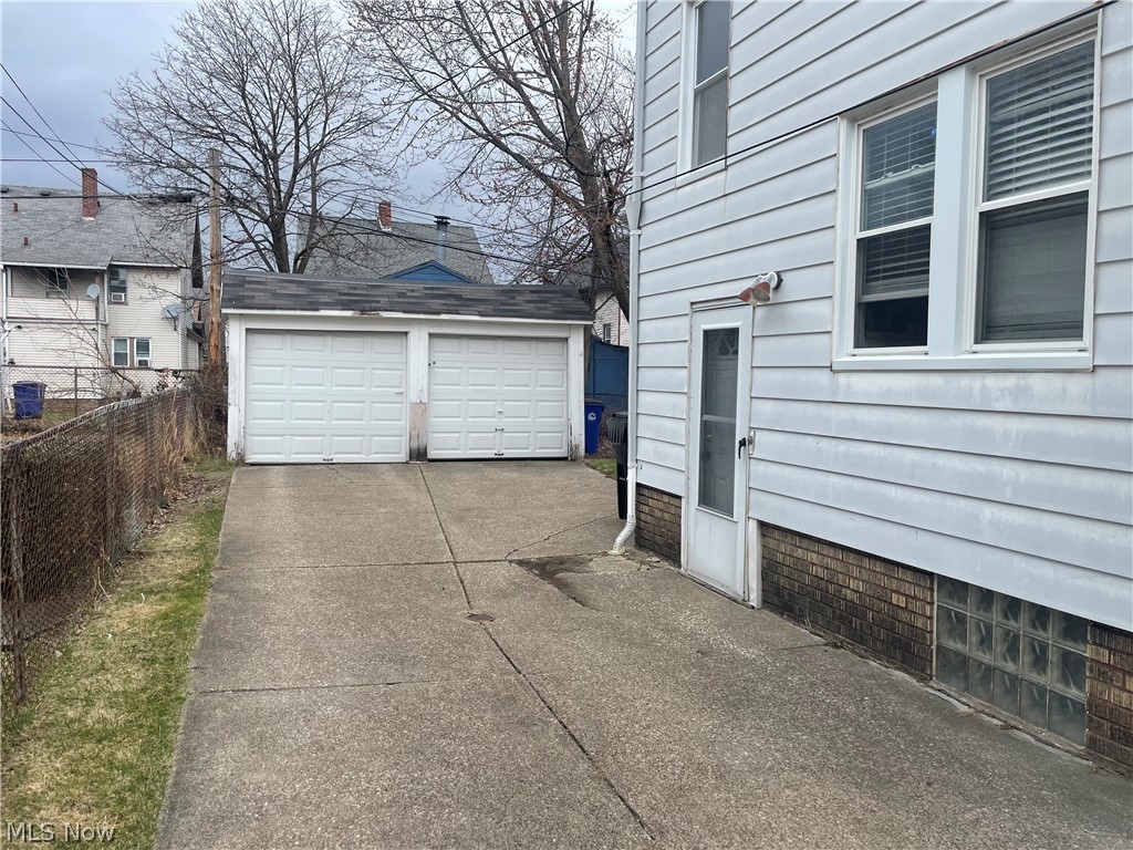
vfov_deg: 53.1
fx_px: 851
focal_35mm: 26
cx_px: 566
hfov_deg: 67.3
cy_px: 425
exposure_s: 1/1182
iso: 32
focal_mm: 4.2
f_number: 1.6
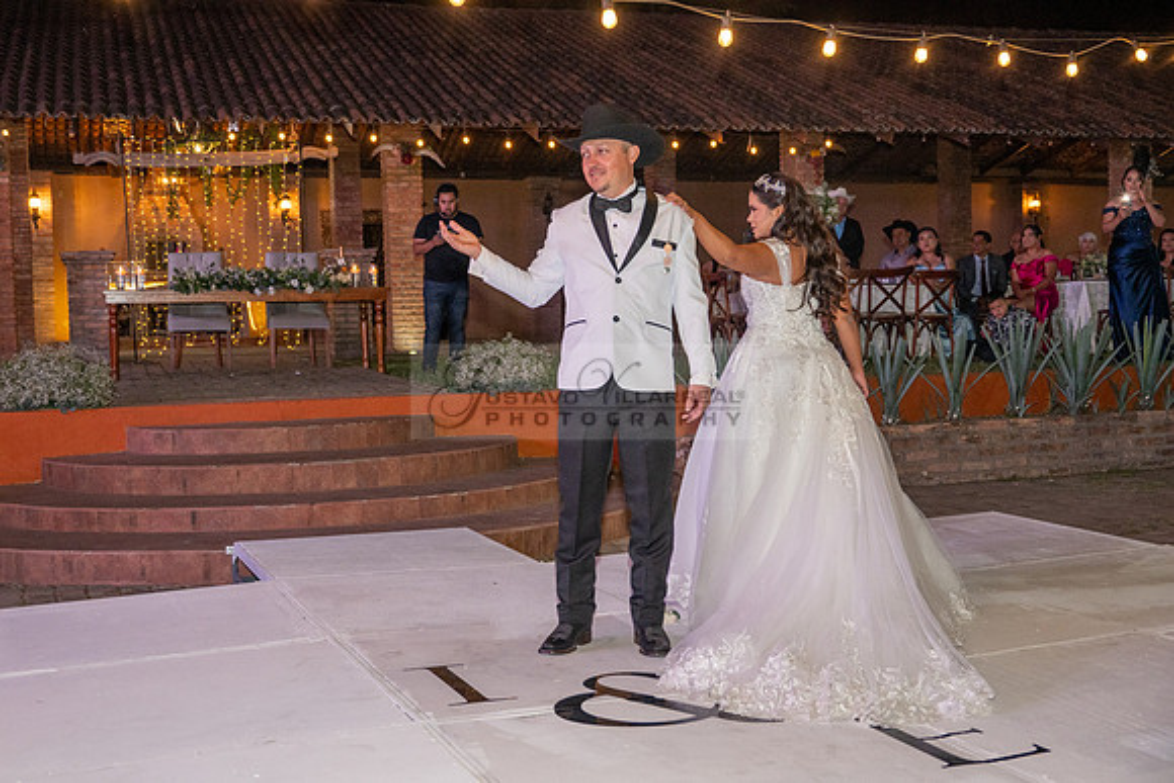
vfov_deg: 30.5
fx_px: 1438
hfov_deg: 44.4
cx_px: 543
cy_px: 421
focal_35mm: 44
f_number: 5
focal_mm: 41
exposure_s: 1/160
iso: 2000
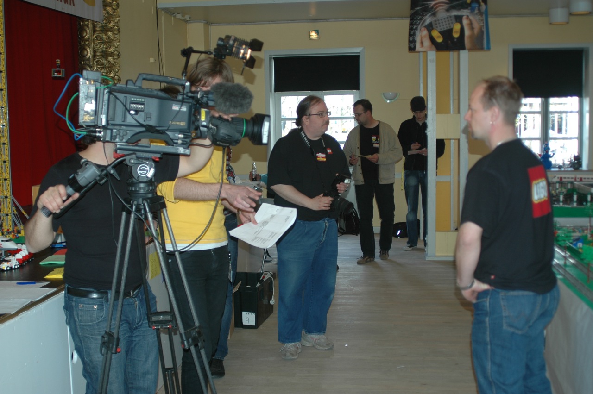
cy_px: 197
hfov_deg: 41.1
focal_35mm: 48
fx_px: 790
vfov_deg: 28.0
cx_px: 296
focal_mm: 32
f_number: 3
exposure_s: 1/60
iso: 200
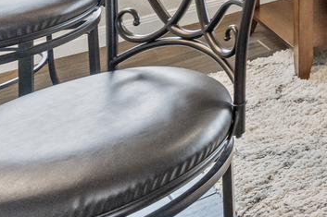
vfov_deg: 13.7
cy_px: -267
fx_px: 708
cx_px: 699
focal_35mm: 78
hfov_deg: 16.9
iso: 3200
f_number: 8
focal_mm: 17
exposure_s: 1/30
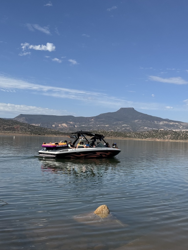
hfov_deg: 30.3
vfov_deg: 39.7
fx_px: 348
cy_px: 125
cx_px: 94
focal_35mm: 48
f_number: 1.78
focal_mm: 6.76
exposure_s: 1/5848
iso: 64
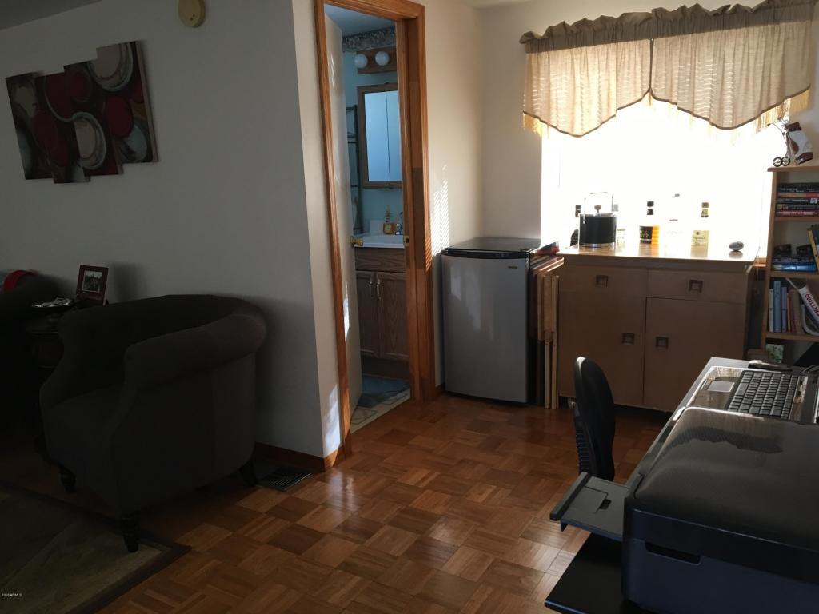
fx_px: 686
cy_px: 307
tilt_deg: -11.1
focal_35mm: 29
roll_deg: +2.3
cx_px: 410
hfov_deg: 61.7
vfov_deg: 48.2
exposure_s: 1/30
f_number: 2.2
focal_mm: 4.15
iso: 80
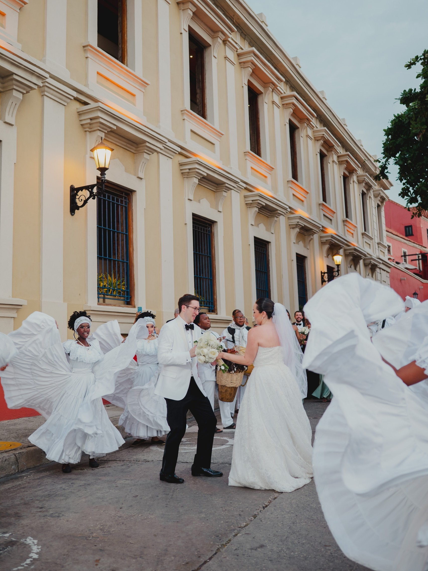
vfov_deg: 48.9
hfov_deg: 37.7
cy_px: 258
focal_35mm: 38
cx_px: 215
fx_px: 626
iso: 400
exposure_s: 1/200
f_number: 2.5
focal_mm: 35
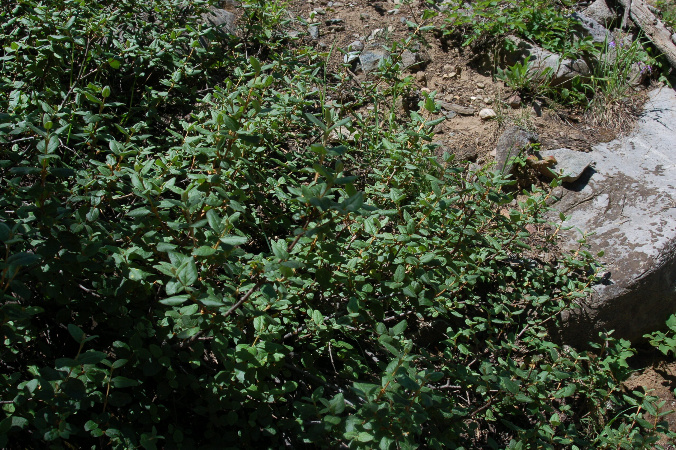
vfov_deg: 31.8
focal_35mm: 42
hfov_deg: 46.4
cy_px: 225
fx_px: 788
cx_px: 338
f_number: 7.1
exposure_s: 1/500
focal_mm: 28
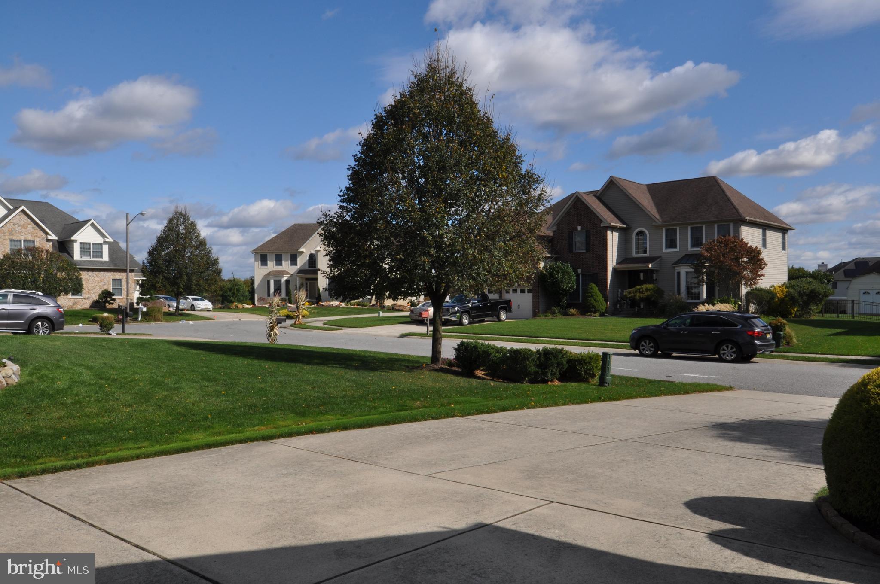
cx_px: 440
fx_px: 659
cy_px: 292
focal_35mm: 27
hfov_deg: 67.4
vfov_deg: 47.8
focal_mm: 18
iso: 250
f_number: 19
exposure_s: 1/200
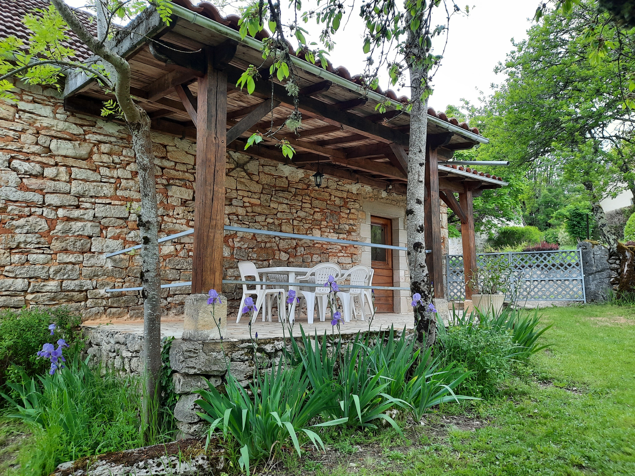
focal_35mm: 25
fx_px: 459
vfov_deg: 54.9
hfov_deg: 69.4
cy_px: 238
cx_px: 318
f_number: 2
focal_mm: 4.6
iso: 200
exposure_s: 1/50
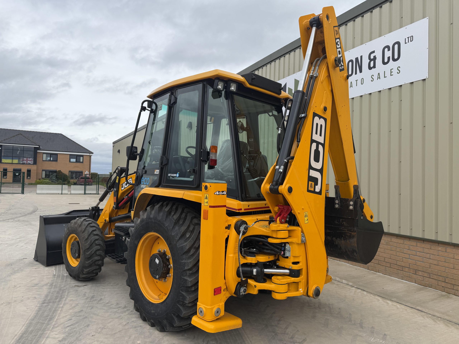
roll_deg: -1.5
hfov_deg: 71.6
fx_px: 318
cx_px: 230
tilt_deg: +2.8
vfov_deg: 56.8
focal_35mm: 24
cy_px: 172
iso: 80
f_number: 1.78
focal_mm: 6.76
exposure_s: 1/3279
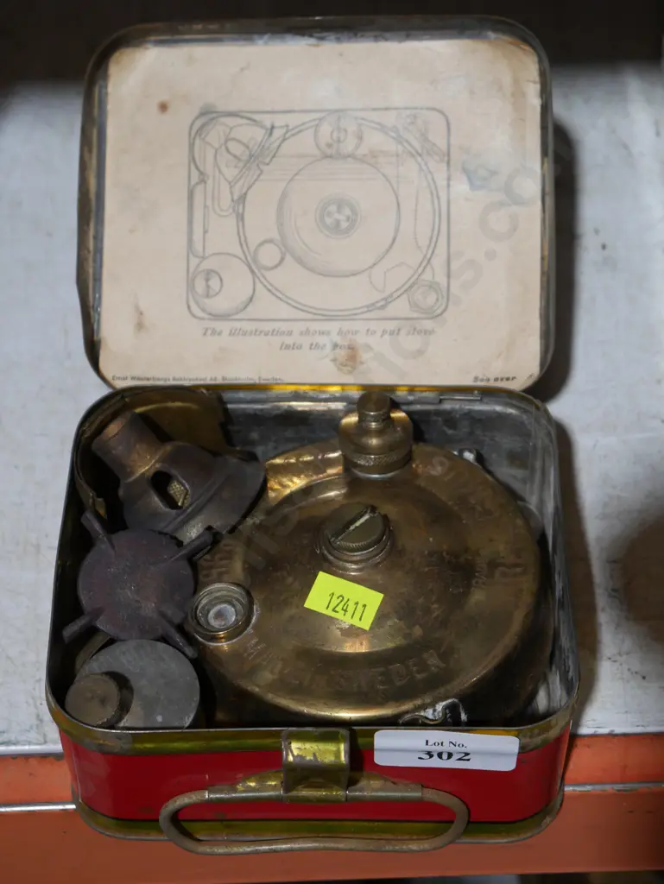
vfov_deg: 27.8
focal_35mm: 70
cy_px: 442
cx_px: 332
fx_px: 1789
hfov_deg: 21.0
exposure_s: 1/80
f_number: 5.5
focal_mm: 35
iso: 640
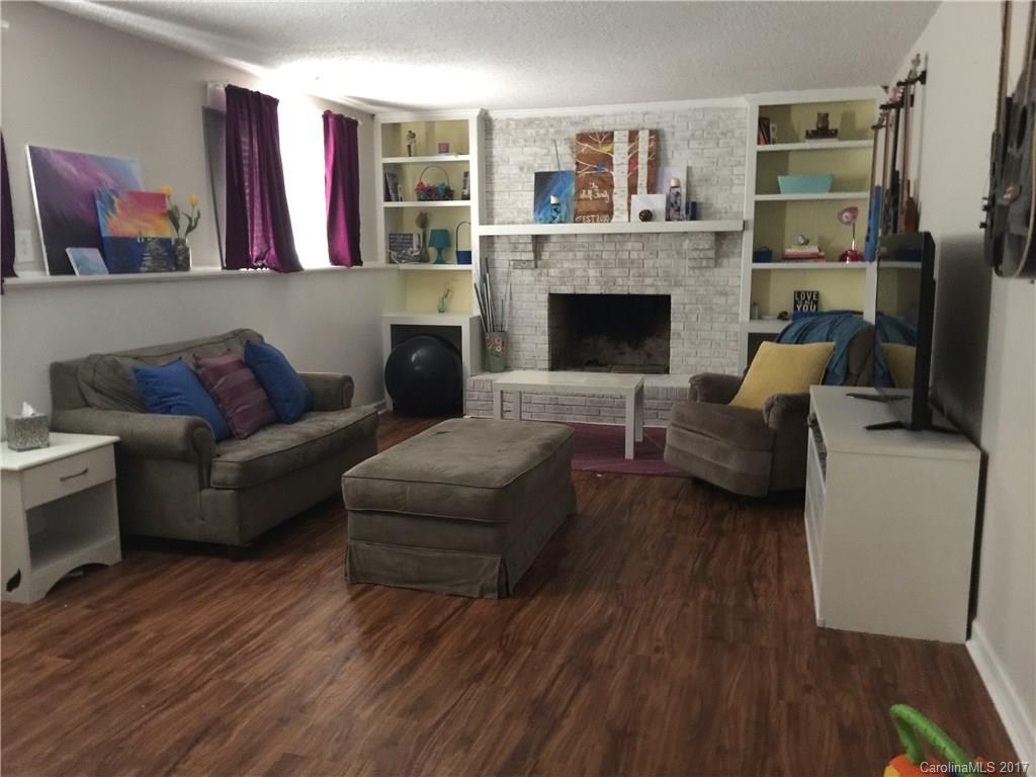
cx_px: 518
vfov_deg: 48.2
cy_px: 388
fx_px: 868
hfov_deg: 61.7
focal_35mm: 29
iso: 100
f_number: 2.2
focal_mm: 4.15
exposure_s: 1/4
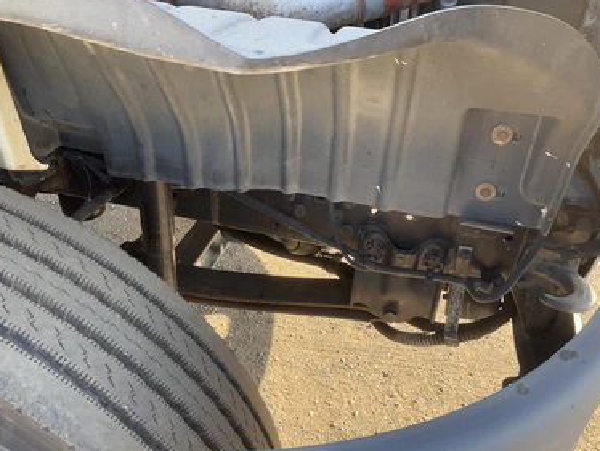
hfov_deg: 58.3
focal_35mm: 31
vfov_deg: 45.5
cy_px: 233
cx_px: 302
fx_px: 538
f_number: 1.8
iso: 32
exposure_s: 1/172
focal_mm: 3
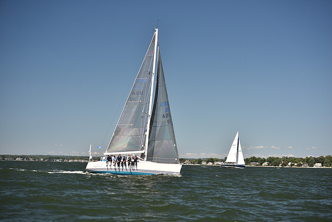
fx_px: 646
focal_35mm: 70
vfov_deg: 19.5
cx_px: 166
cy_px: 111
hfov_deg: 28.8
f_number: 3.5
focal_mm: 70
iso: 250
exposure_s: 1/1250
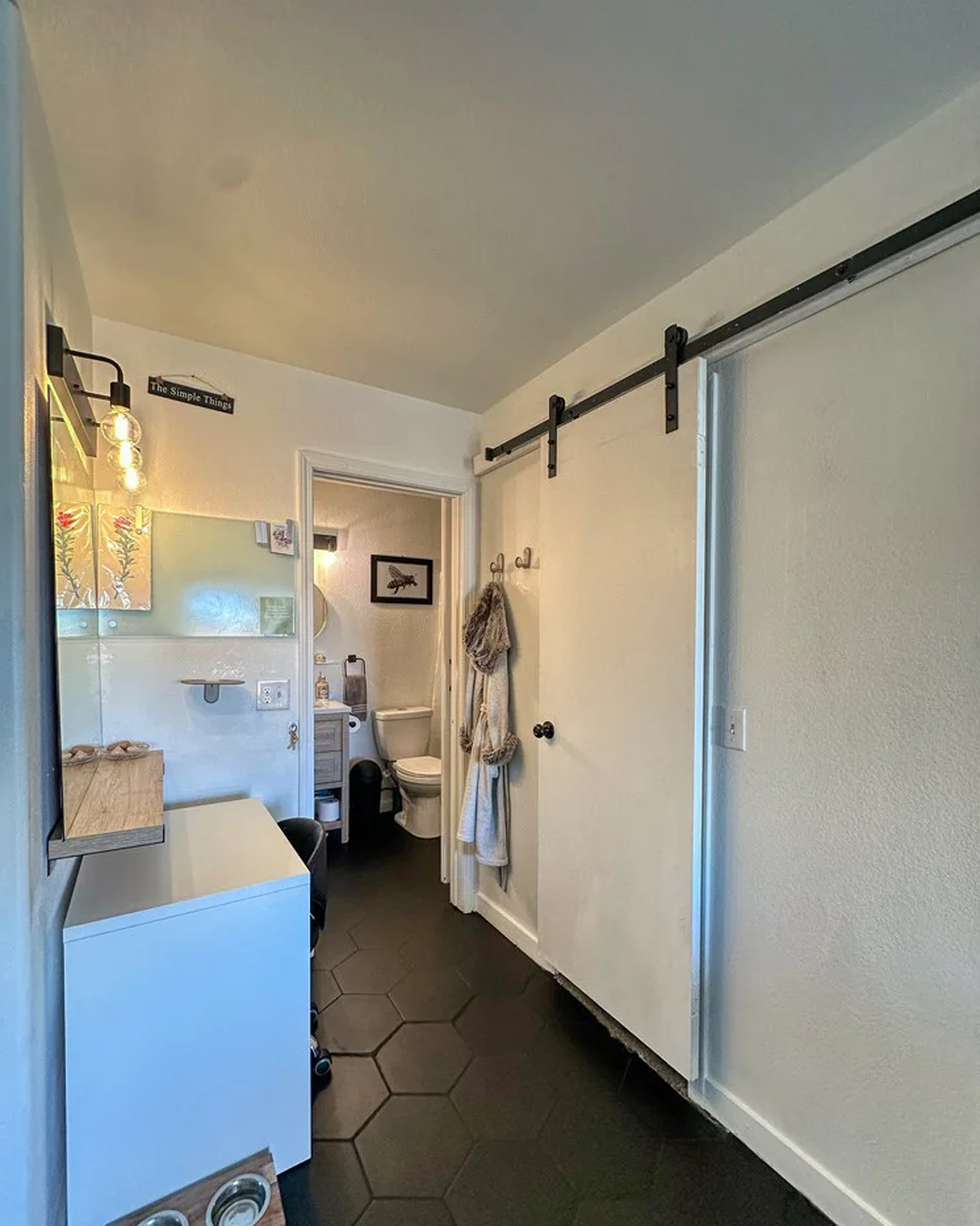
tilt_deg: -0.1
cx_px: 481
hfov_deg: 84.0
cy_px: 643
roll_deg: -0.7
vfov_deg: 96.7
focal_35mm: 15
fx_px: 544
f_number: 2.2
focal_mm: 2.2
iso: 160
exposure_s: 1/120
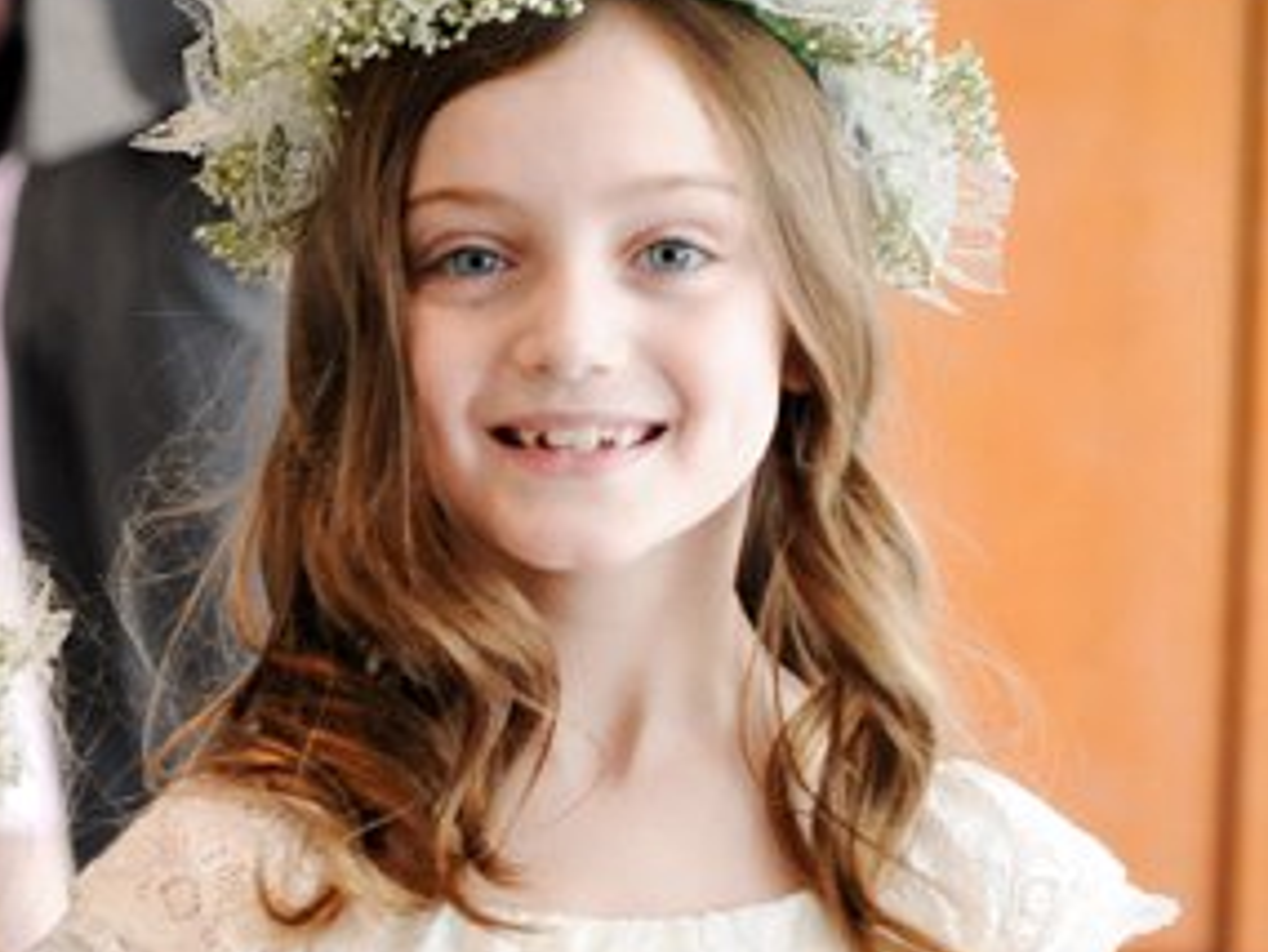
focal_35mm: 269
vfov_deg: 5.5
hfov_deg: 7.3
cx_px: -378
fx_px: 9858
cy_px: 1041
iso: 2000
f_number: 4.5
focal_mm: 85
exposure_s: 1/125
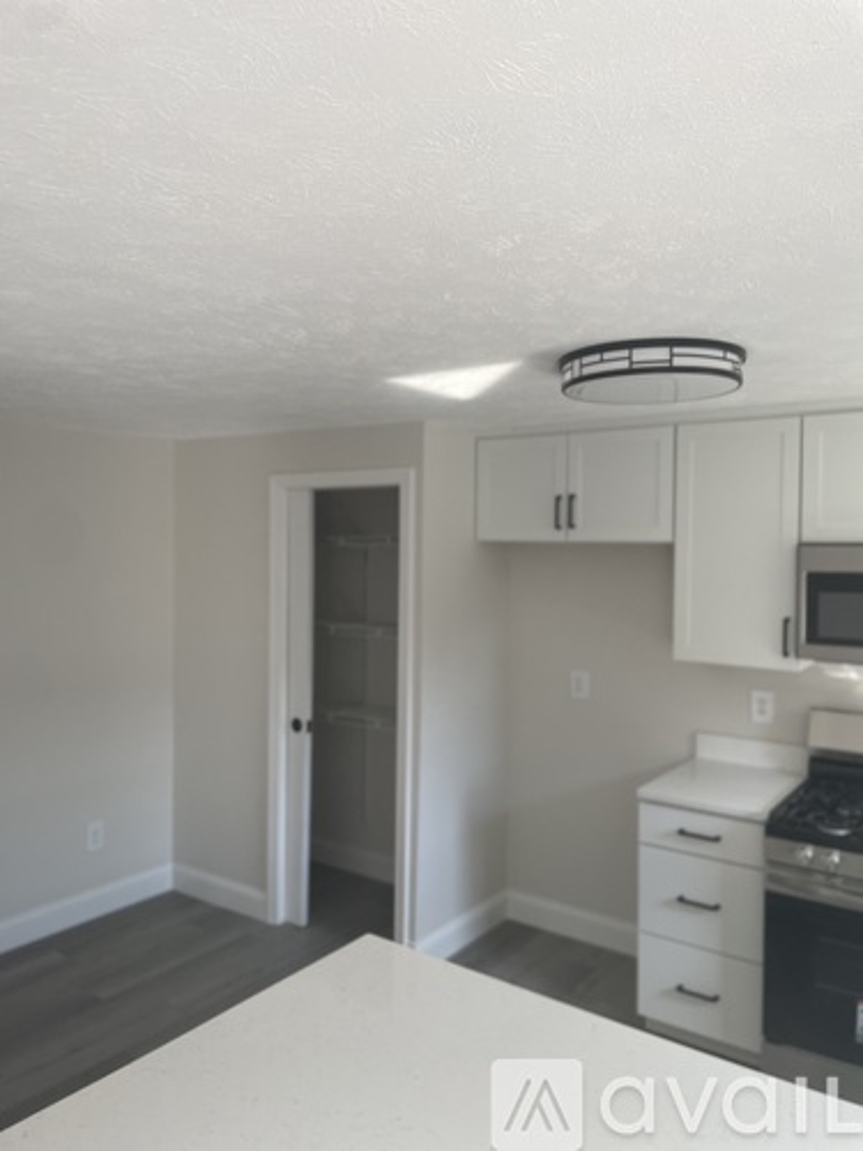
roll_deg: -1.4
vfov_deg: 67.3
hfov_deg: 53.1
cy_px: 576
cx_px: 432
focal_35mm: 26
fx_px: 864
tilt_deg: -1.7
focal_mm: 4.2
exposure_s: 1/121
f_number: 1.6
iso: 64
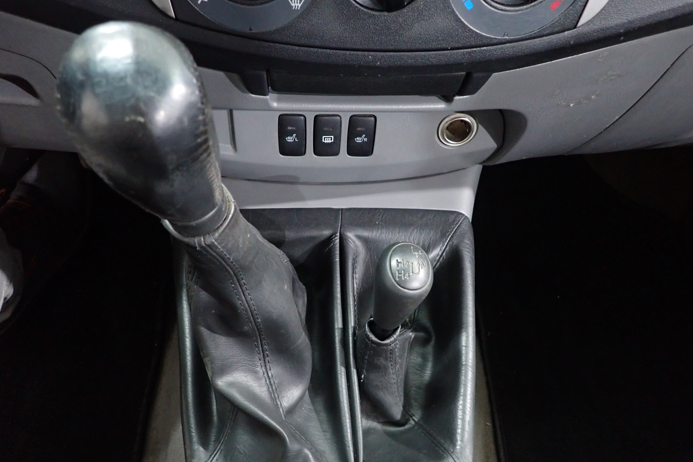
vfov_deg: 47.9
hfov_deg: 67.4
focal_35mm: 27
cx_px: 335
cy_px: 243
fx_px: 520
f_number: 2
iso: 800
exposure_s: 1/30
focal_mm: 4.5
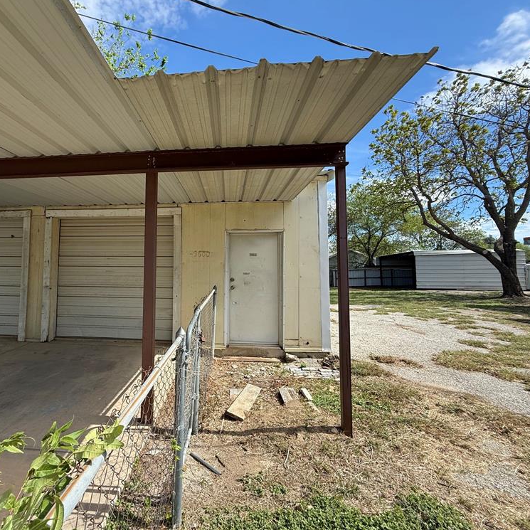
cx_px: 198
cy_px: 258
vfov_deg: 83.9
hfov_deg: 82.3
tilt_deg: +5.0
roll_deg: -1.2
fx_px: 294
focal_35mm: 17
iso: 50
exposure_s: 1/853
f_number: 2.2
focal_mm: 2.22
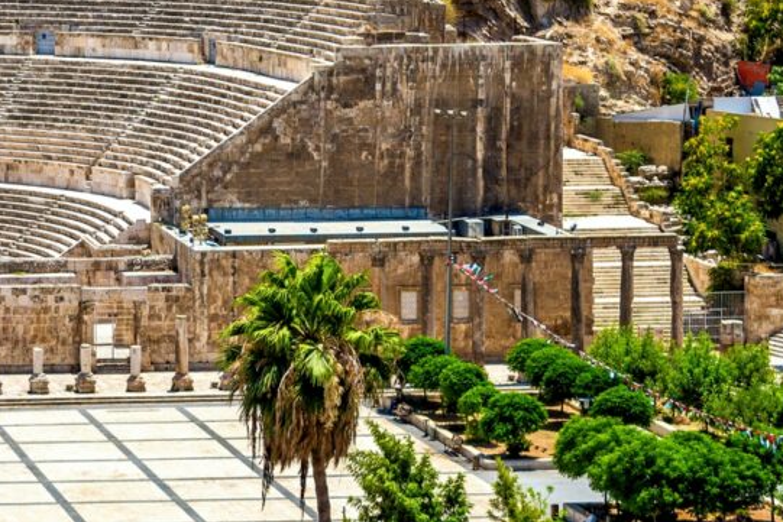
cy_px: -32
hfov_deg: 13.8
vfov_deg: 9.6
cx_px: -289
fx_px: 3089
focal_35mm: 142
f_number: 5.6
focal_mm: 50
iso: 100
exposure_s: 1/250
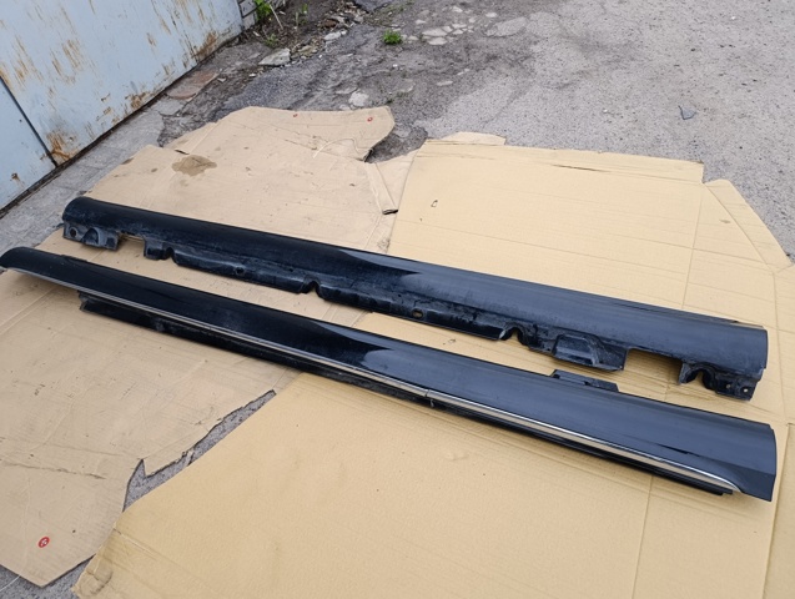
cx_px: 398
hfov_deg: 73.8
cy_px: 300
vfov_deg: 59.0
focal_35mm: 23
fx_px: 529
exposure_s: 1/100
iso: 200
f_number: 1.7
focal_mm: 6.11
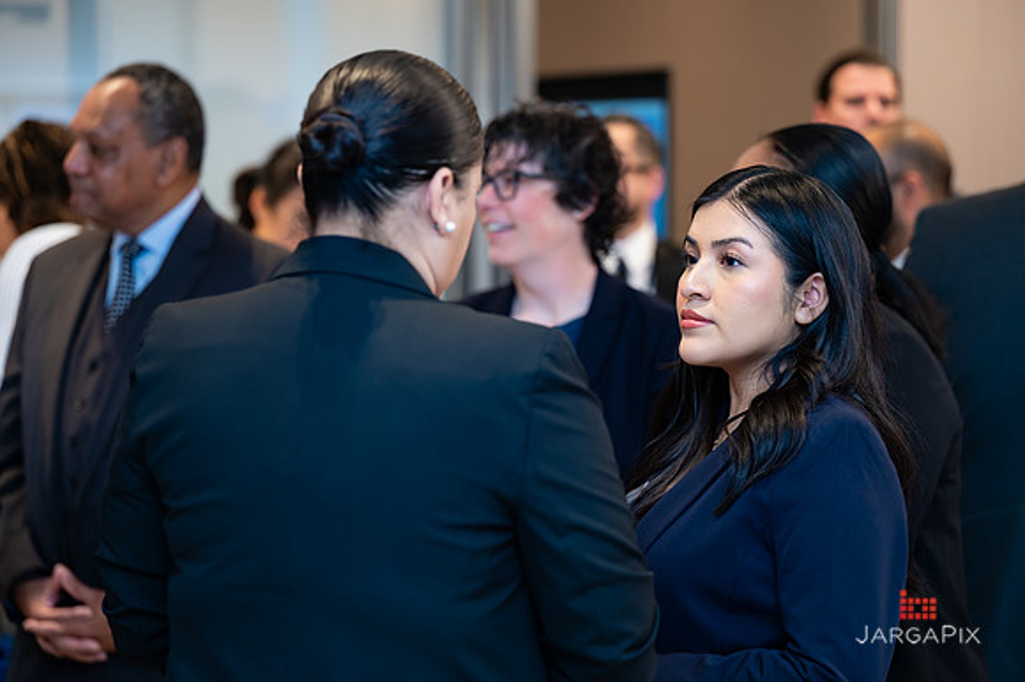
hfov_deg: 19.2
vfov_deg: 12.9
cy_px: 341
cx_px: 512
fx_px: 3024
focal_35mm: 106
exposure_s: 1/160
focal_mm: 104
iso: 400
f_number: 3.2
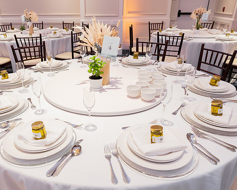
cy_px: 95
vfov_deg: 50.0
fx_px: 203
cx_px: 98
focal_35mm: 29
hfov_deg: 60.0
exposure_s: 1/30
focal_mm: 24
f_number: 6.3
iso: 1000
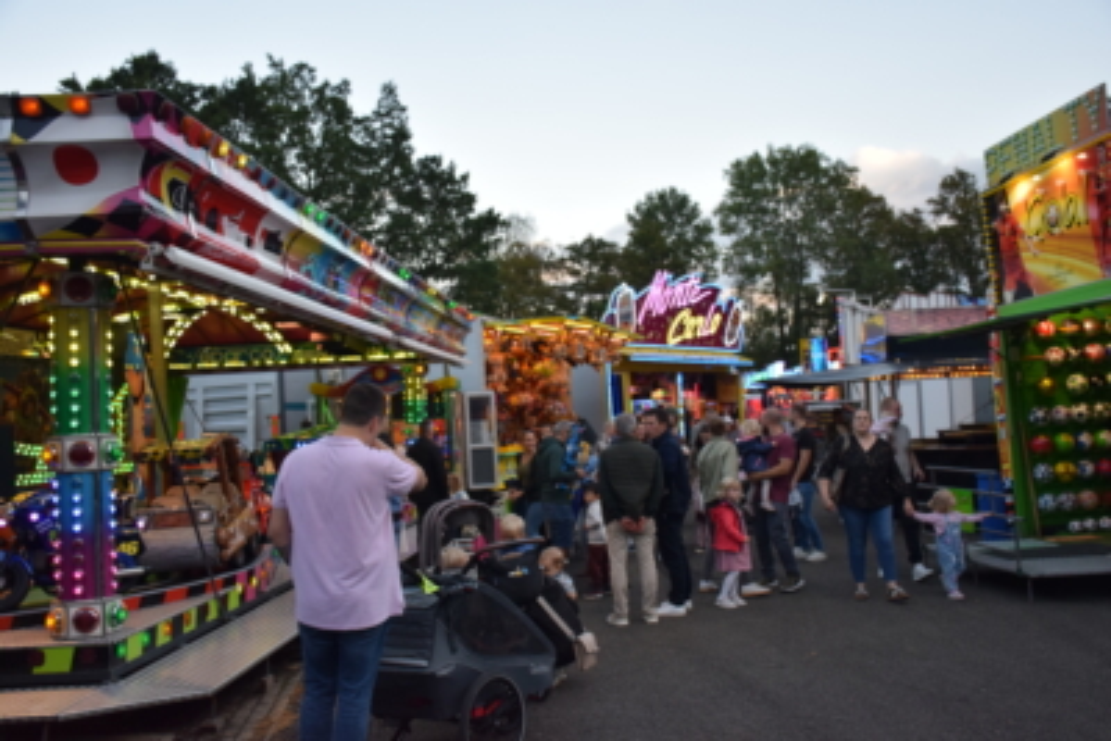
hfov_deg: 53.1
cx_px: 556
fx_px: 1111
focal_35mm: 36
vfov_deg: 36.9
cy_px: 370
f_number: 3.8
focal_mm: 24
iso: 800
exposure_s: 1/800
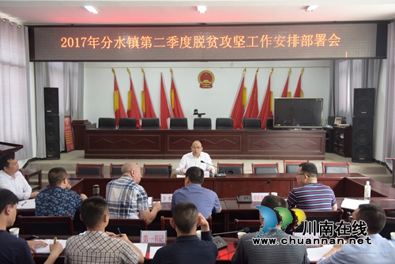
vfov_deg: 41.2
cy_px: 132
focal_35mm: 32
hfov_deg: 58.7
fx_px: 351
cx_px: 198
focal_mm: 32
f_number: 3.2
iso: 800
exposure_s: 1/40
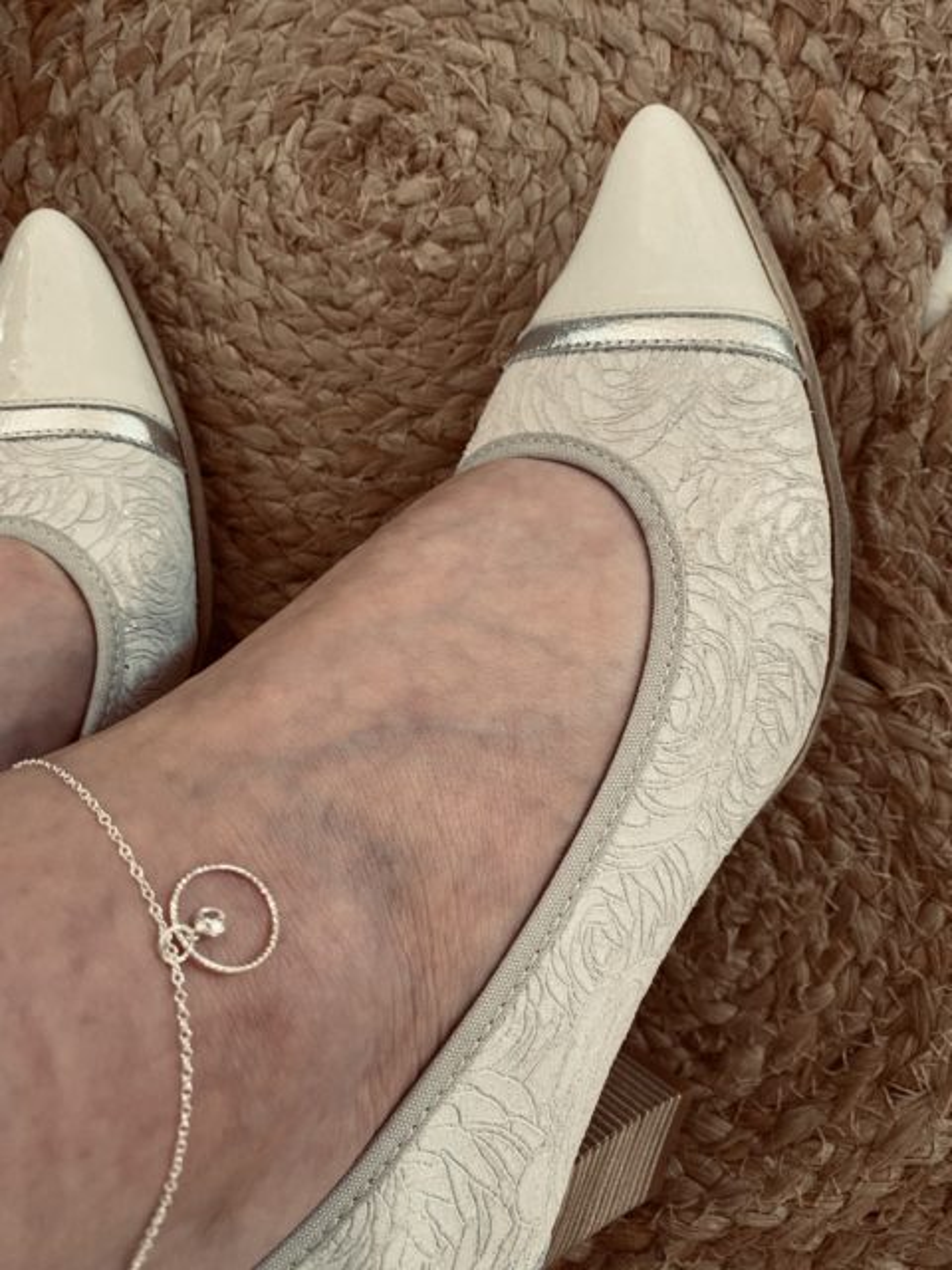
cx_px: 476
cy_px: 635
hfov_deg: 53.1
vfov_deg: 67.3
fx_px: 953
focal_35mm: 26
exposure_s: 1/60
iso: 250
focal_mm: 4.25
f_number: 1.8
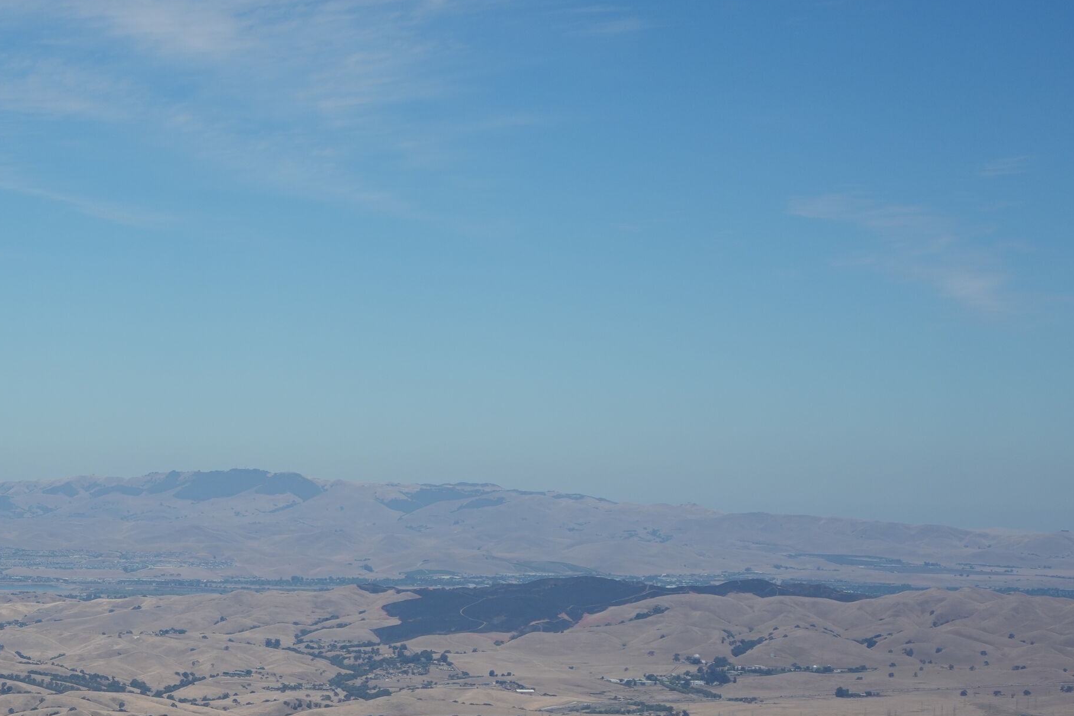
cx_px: 70
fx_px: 3550
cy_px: 531
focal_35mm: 119
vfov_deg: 11.5
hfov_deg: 16.9
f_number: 4.5
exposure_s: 1/3200
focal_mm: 50
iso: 200
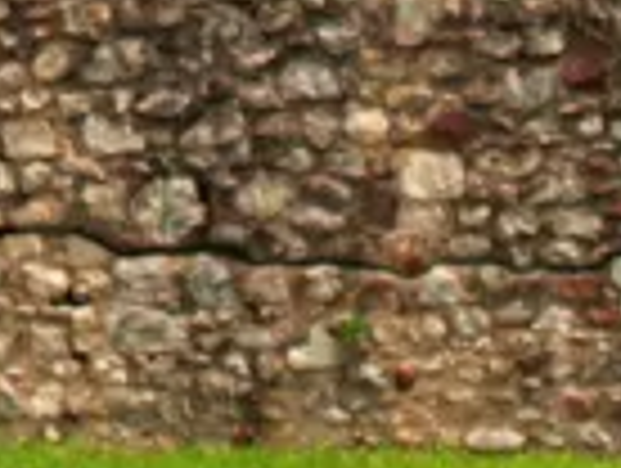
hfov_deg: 5.6
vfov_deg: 4.0
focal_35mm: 355
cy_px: -1004
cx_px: -18
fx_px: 6380
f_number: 5.6
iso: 100
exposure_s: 1/125
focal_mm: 24
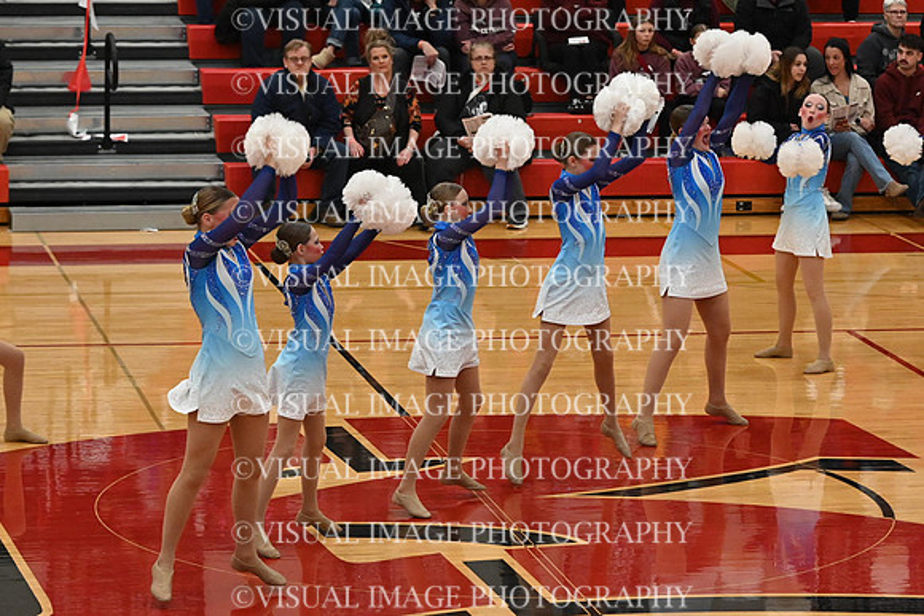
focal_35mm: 150
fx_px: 3851
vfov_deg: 9.2
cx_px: 462
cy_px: 308
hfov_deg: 13.7
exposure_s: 1/400
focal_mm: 100
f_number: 4
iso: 6400
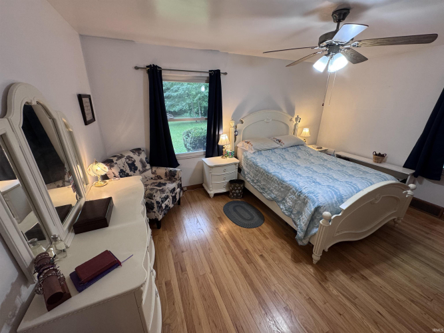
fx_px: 180
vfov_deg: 85.7
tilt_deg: -21.1
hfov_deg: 102.1
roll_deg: -0.6
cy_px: 166
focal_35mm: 14
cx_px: 222
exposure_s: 1/60
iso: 200
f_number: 2.2
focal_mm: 2.22
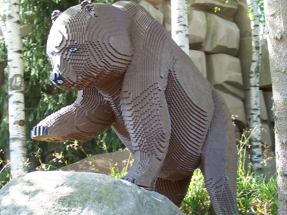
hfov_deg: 27.8
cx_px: 151
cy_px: 110
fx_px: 580
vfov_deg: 21.0
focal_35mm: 70
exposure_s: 1/90
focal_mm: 9.3
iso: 80
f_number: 3.1
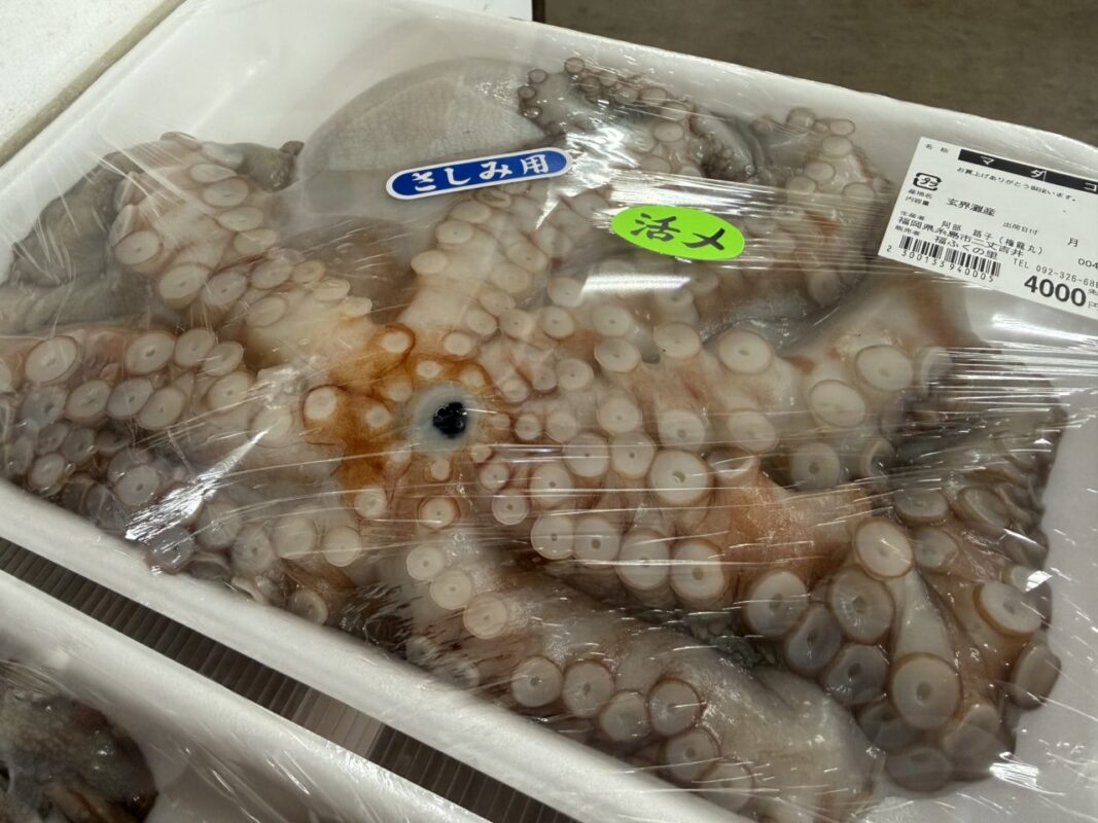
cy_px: 412
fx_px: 761
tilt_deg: -55.2
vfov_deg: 56.8
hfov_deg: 71.6
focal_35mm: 24
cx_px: 549
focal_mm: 2.22
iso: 250
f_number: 2.2
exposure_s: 1/120
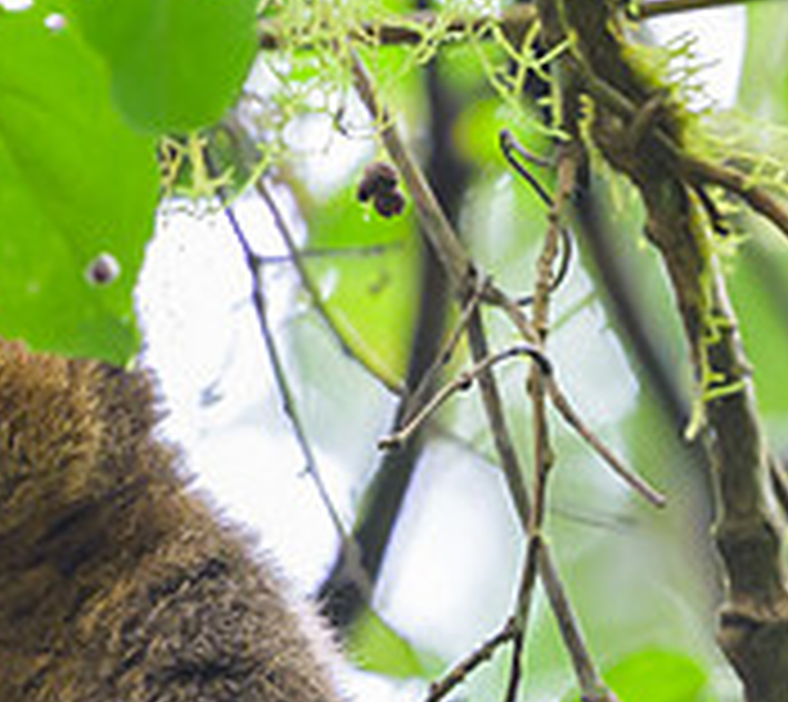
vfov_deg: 0.9
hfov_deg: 1.0
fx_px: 45256
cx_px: -643
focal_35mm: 1855
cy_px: 498
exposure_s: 1/250
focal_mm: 400
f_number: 2.8
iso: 3200
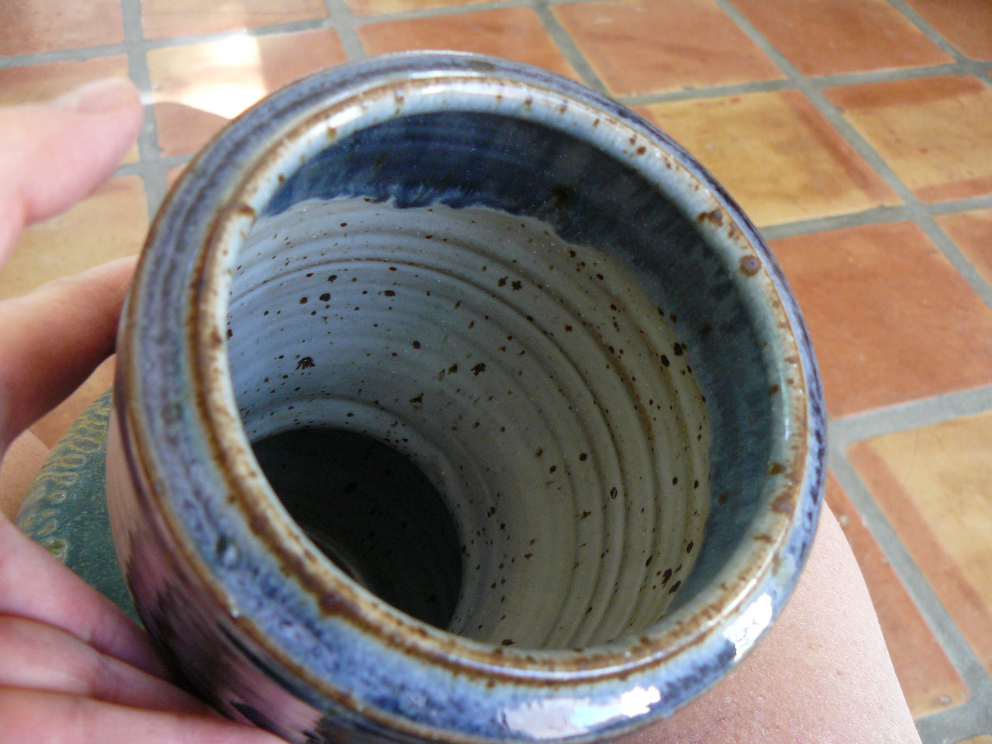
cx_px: 496
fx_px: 1032
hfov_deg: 51.4
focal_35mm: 36
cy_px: 372
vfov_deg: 39.7
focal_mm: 6
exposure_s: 1/30
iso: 160
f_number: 2.8
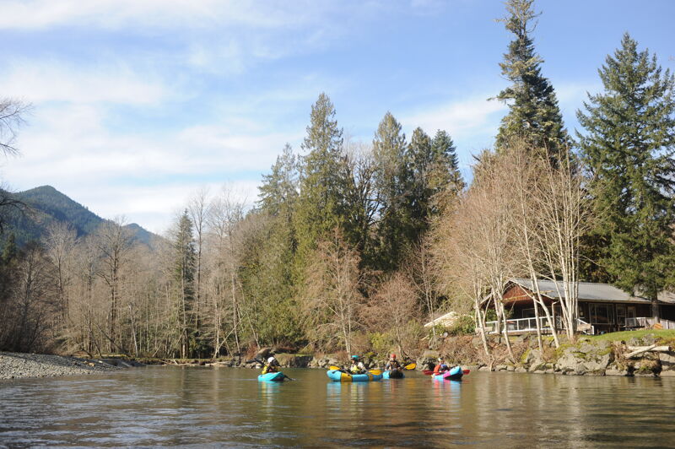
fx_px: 656
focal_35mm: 35
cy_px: 224
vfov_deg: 37.8
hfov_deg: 54.5
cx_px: 338
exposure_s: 1/640
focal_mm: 35
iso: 250
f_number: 6.3
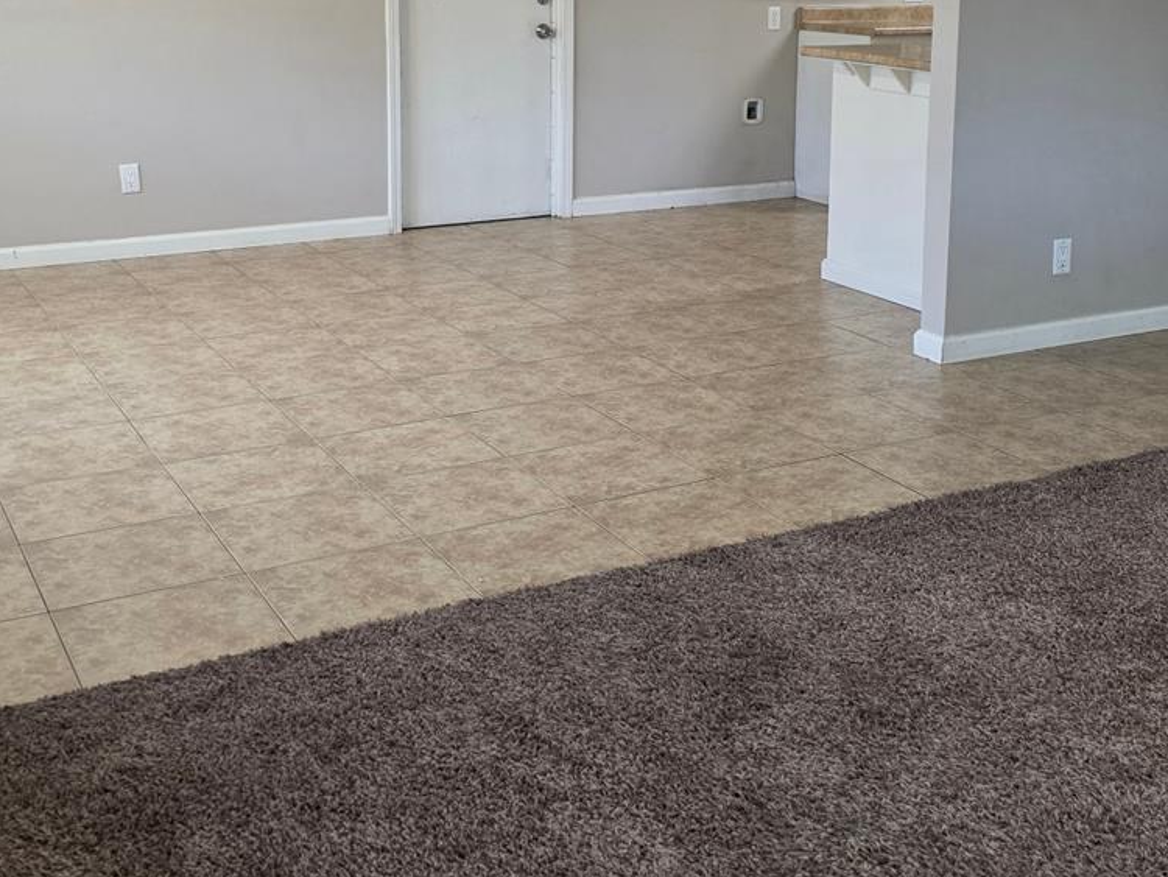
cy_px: 168
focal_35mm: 46
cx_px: 649
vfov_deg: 30.7
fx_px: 1553
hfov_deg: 41.2
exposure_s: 1/120
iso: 250
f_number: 1.7
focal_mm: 6.3
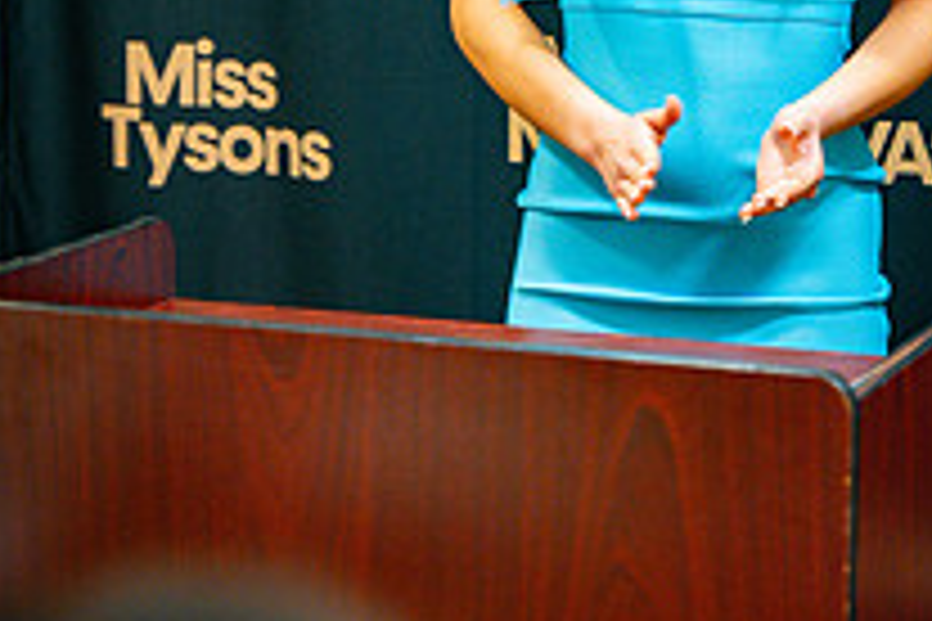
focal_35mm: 137
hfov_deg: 15.0
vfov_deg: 10.0
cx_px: 590
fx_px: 3547
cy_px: 108
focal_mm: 63
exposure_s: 1/125
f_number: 2.8
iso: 1600
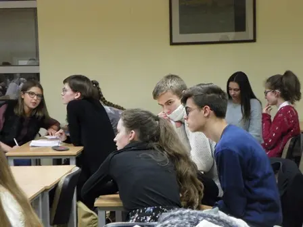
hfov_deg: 20.7
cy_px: 114
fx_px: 832
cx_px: 152
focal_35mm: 95
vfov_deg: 15.6
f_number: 4
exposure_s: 1/8
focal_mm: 16.9
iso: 400
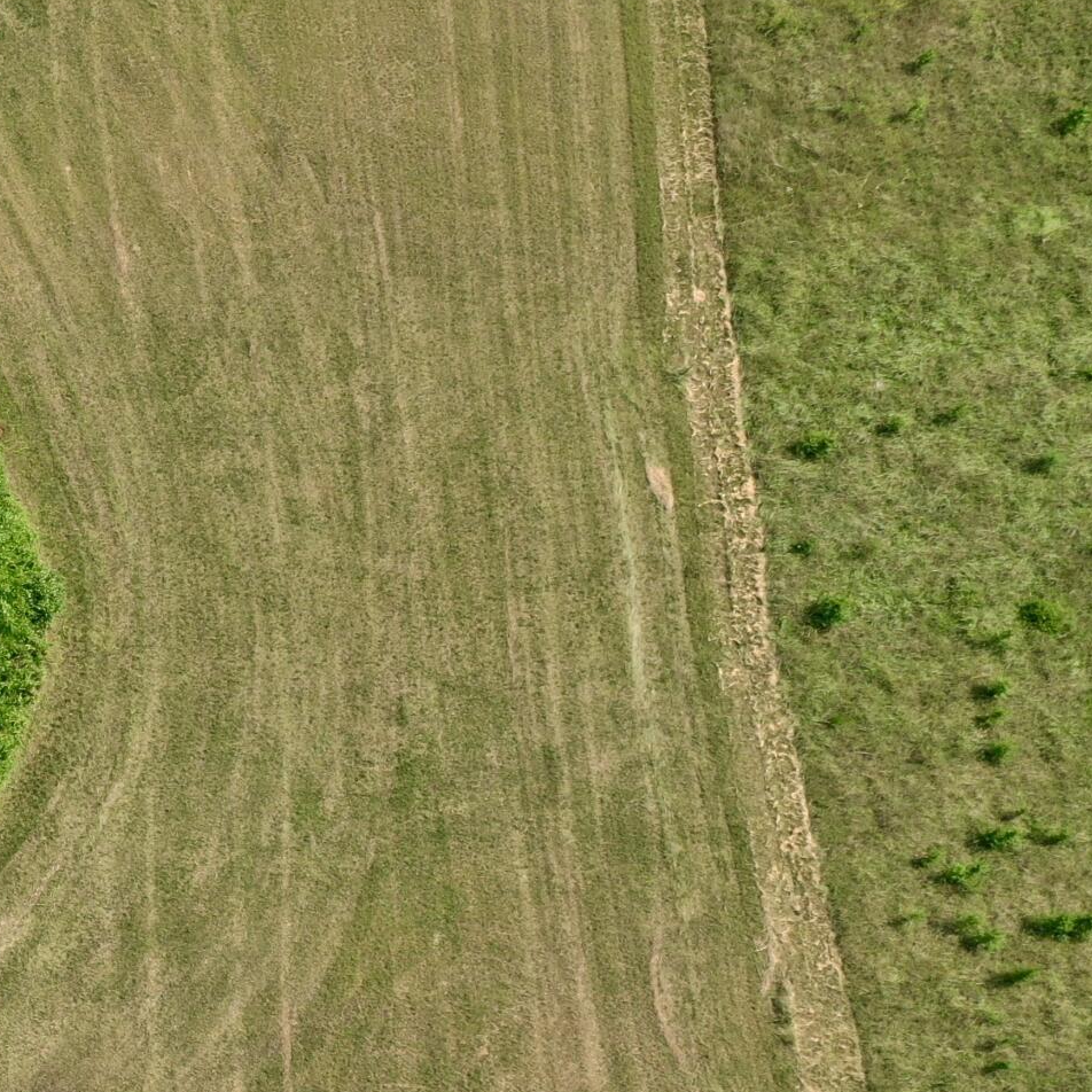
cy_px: 715
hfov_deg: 19.5
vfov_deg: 23.0
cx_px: -625
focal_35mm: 75
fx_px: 2677
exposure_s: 1/100
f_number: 6.3
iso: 100
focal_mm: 10.26
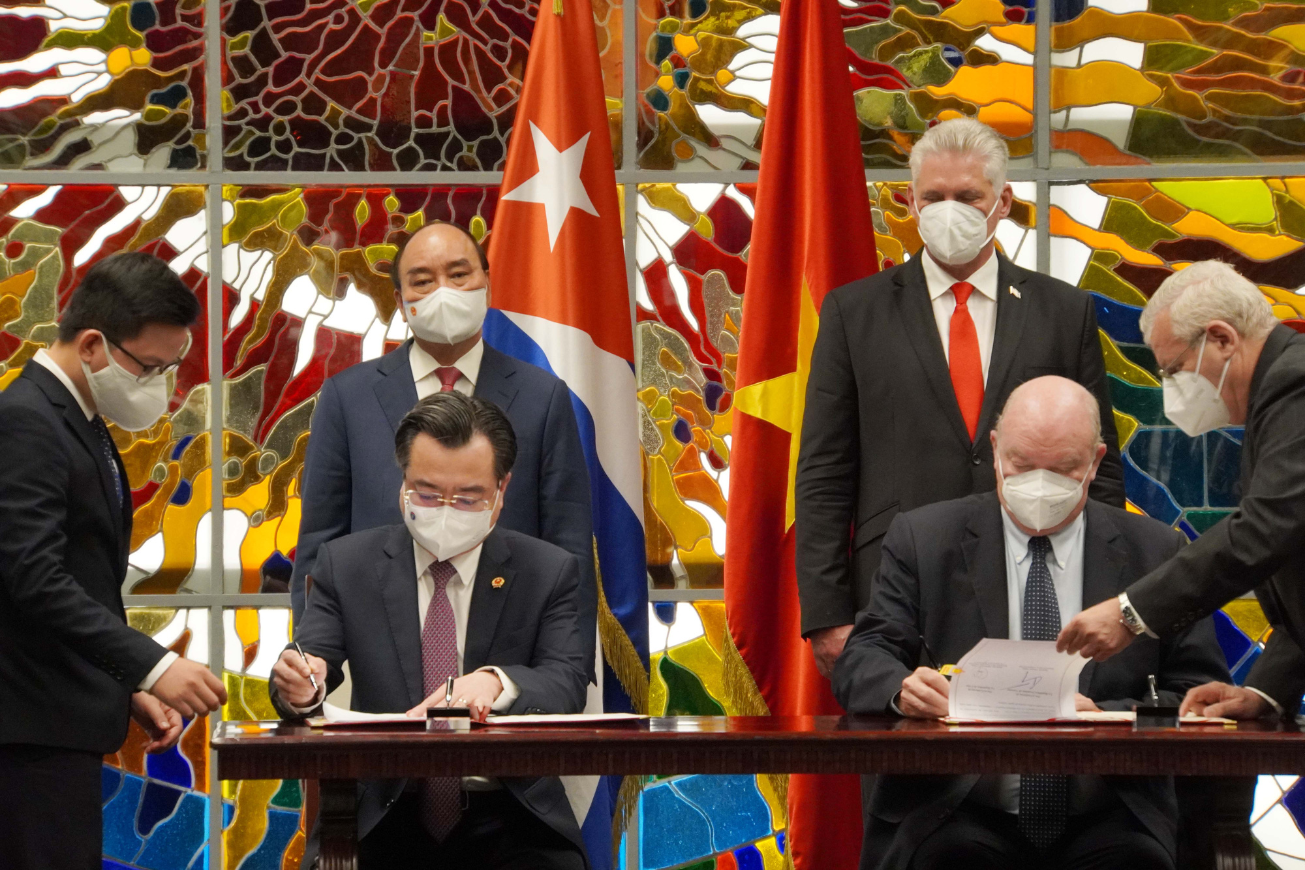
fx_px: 6252
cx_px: 652
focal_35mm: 172
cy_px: 435
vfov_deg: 8.0
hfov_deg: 11.9
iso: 3200
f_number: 6.3
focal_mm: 115
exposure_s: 1/200
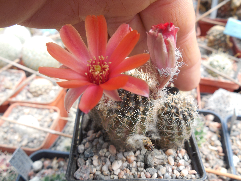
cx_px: 120
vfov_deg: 45.4
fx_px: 216
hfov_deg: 58.4
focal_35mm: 31
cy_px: 90
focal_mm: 5.6
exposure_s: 1/80
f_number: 3.6
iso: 125
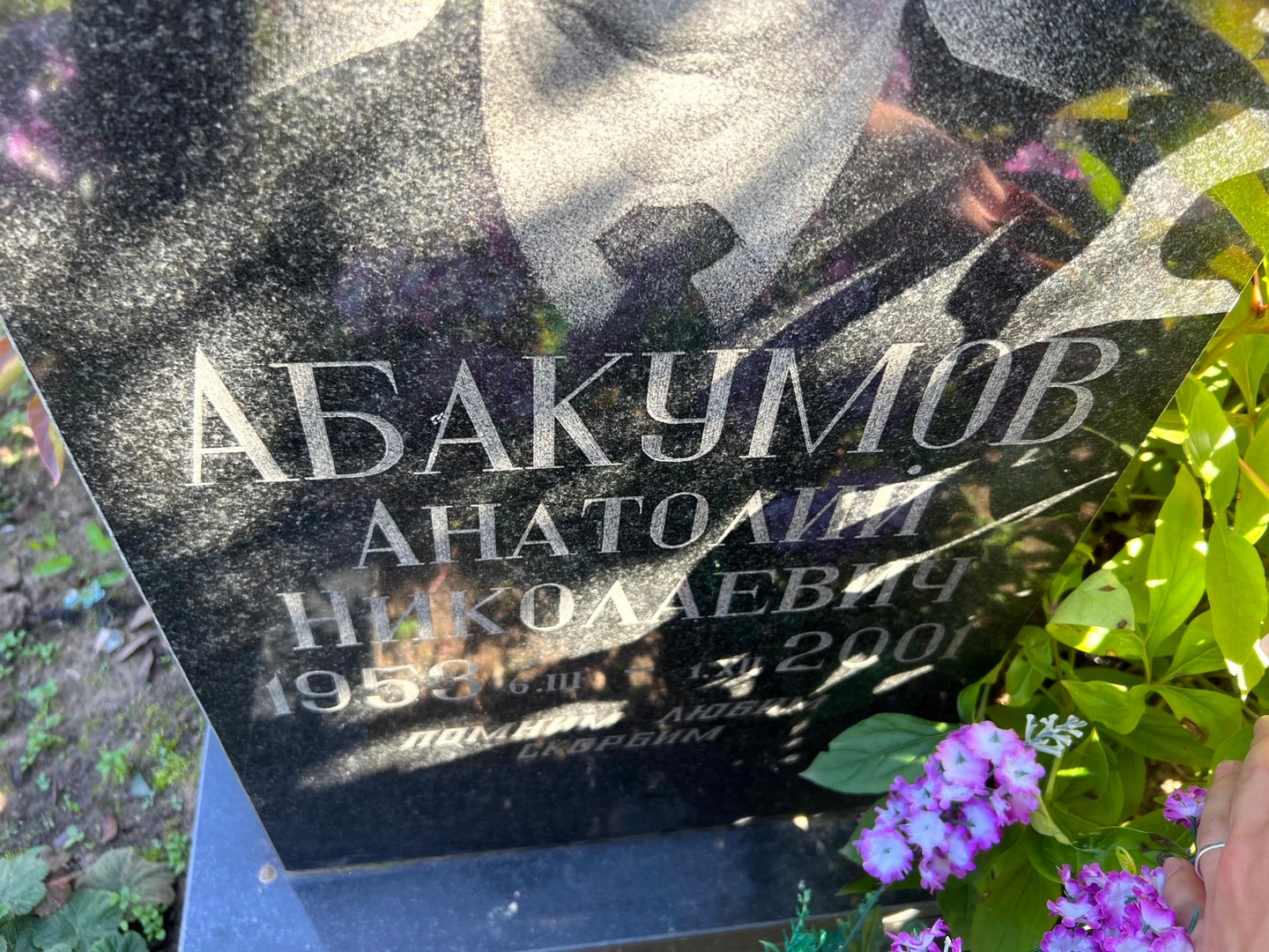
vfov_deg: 53.1
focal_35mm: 26
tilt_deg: -49.2
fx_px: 953
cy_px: 476
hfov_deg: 67.3
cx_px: 634
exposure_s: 1/150
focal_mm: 5.7
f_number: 1.5
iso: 50
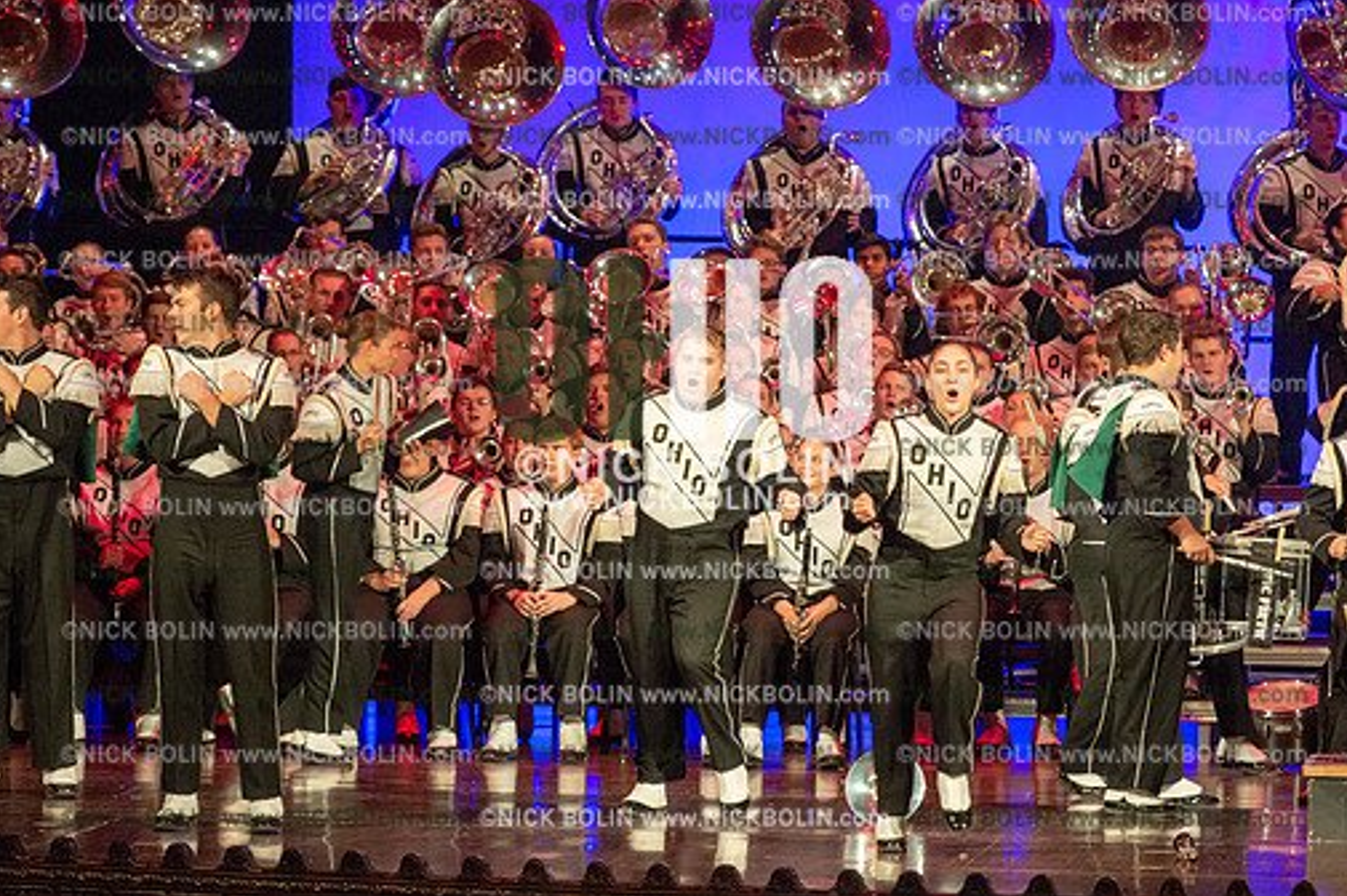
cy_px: 384
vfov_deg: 5.7
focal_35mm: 241
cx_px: 683
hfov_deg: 8.5
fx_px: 9011
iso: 8000
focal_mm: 210
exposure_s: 1/320
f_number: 5.6
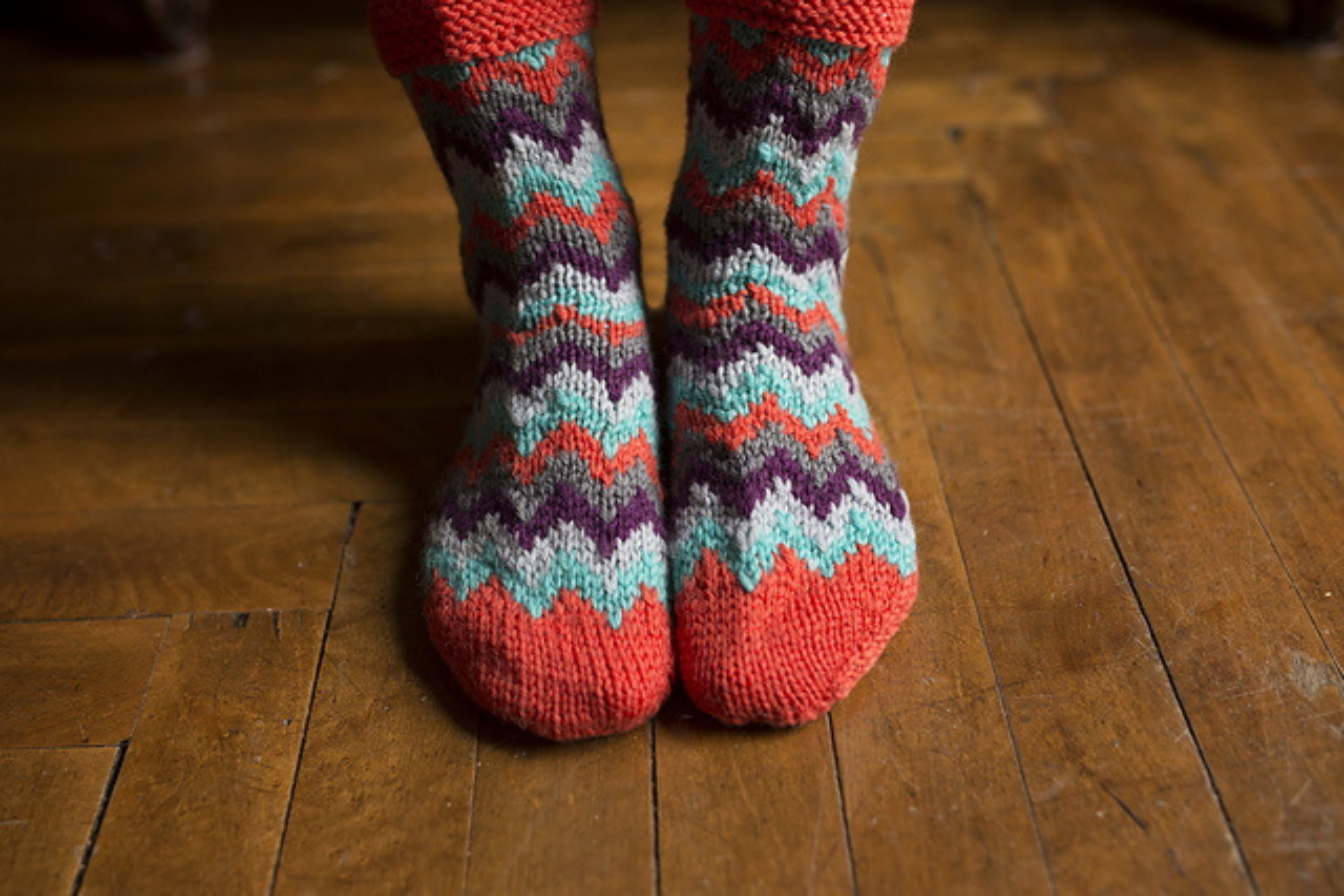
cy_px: 448
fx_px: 1307
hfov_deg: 54.4
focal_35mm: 35
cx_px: 672
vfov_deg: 37.9
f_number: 2.8
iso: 800
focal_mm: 35
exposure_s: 1/250
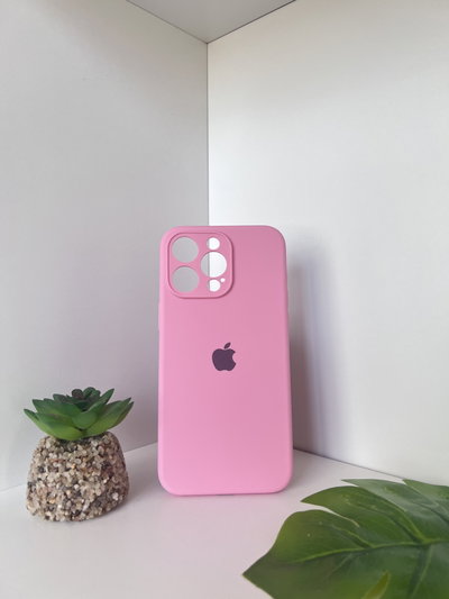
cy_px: 300
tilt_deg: -2.2
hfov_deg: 53.1
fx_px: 449
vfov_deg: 67.3
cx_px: 224
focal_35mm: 26
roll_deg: +1.6
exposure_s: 1/105
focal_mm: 5.7
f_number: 1.5
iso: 125
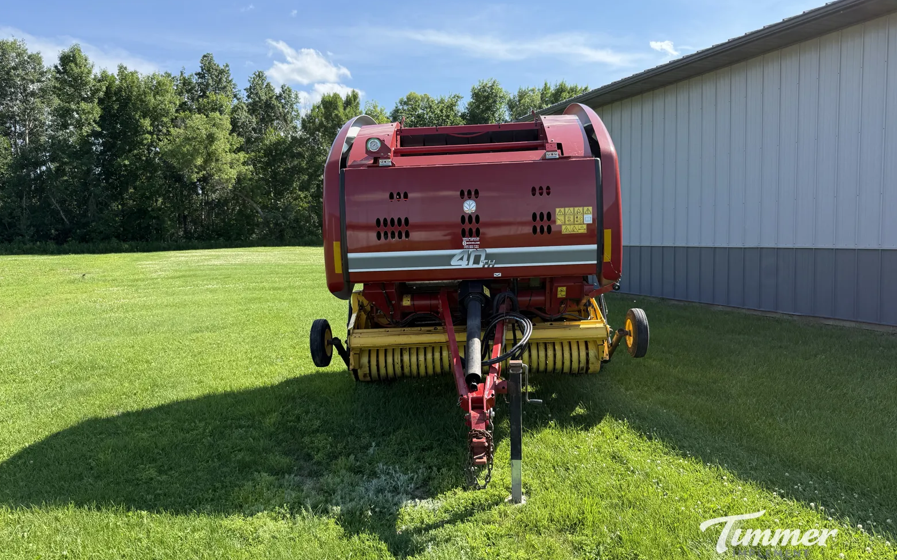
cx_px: 450
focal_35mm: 26
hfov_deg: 70.4
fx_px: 635
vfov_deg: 47.6
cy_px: 285
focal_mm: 6.76
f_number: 1.78
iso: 80
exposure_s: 1/2000
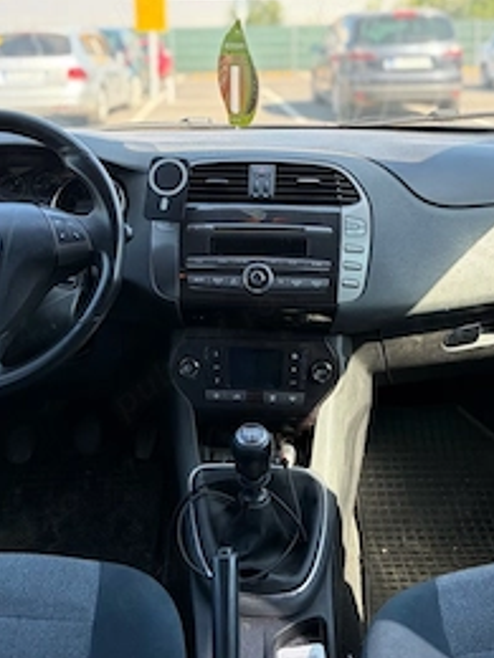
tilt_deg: -10.1
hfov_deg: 36.0
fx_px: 761
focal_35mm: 40
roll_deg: -0.3
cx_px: 246
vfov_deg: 45.6
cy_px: 187
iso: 80
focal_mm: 5.96
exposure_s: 1/199
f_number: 1.6
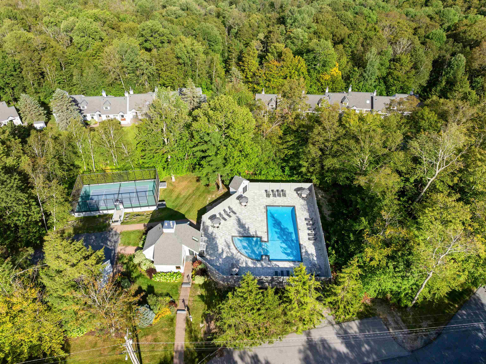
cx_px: 243
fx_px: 337
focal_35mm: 24
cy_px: 182
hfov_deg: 71.6
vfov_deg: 56.8
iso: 100
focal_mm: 12.29
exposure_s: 1/50
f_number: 5.6
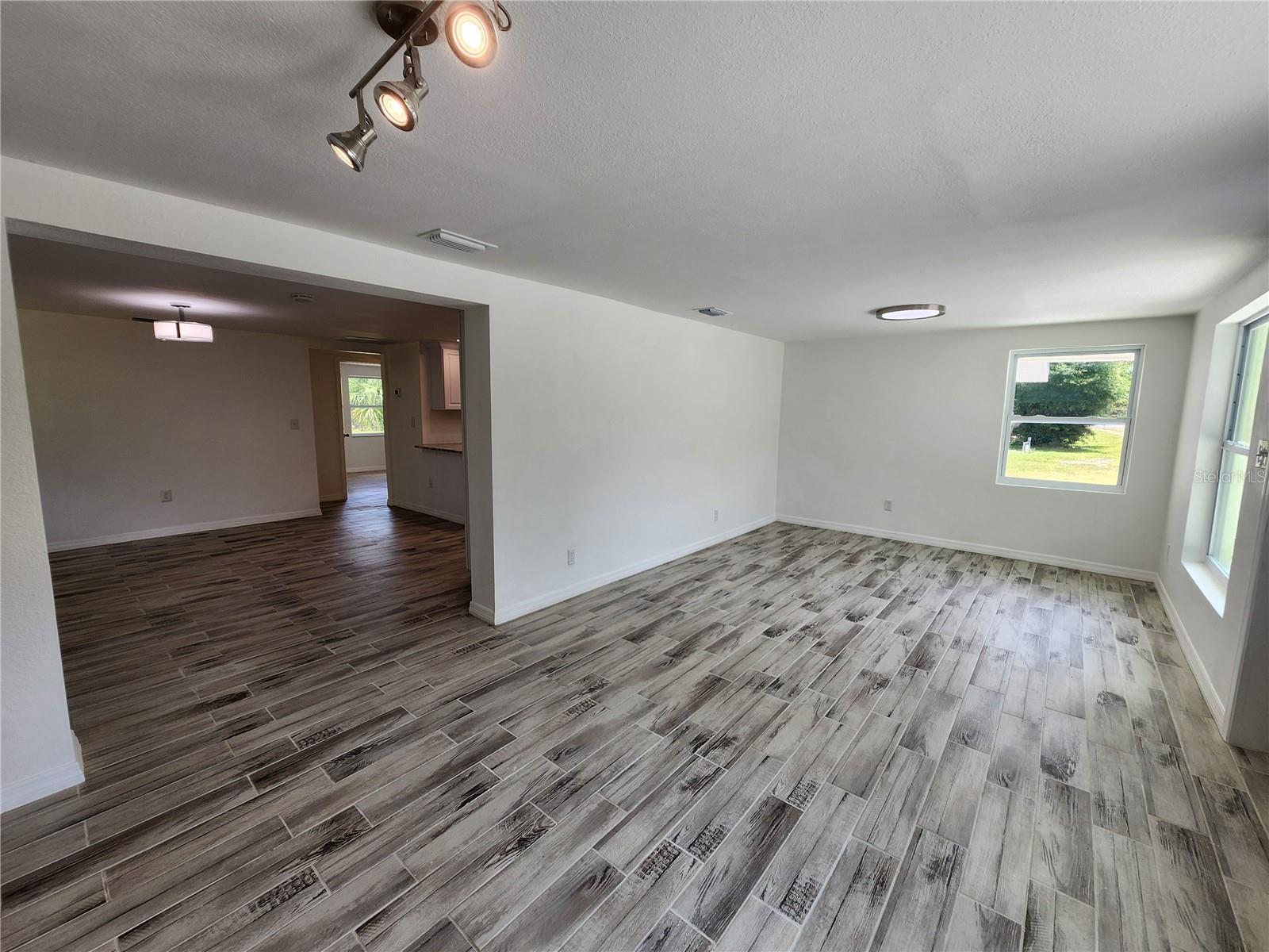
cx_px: 634
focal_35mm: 13
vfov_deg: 89.9
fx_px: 477
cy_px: 476
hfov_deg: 106.2
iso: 50
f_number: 2.2
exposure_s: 1/155
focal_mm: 2.2
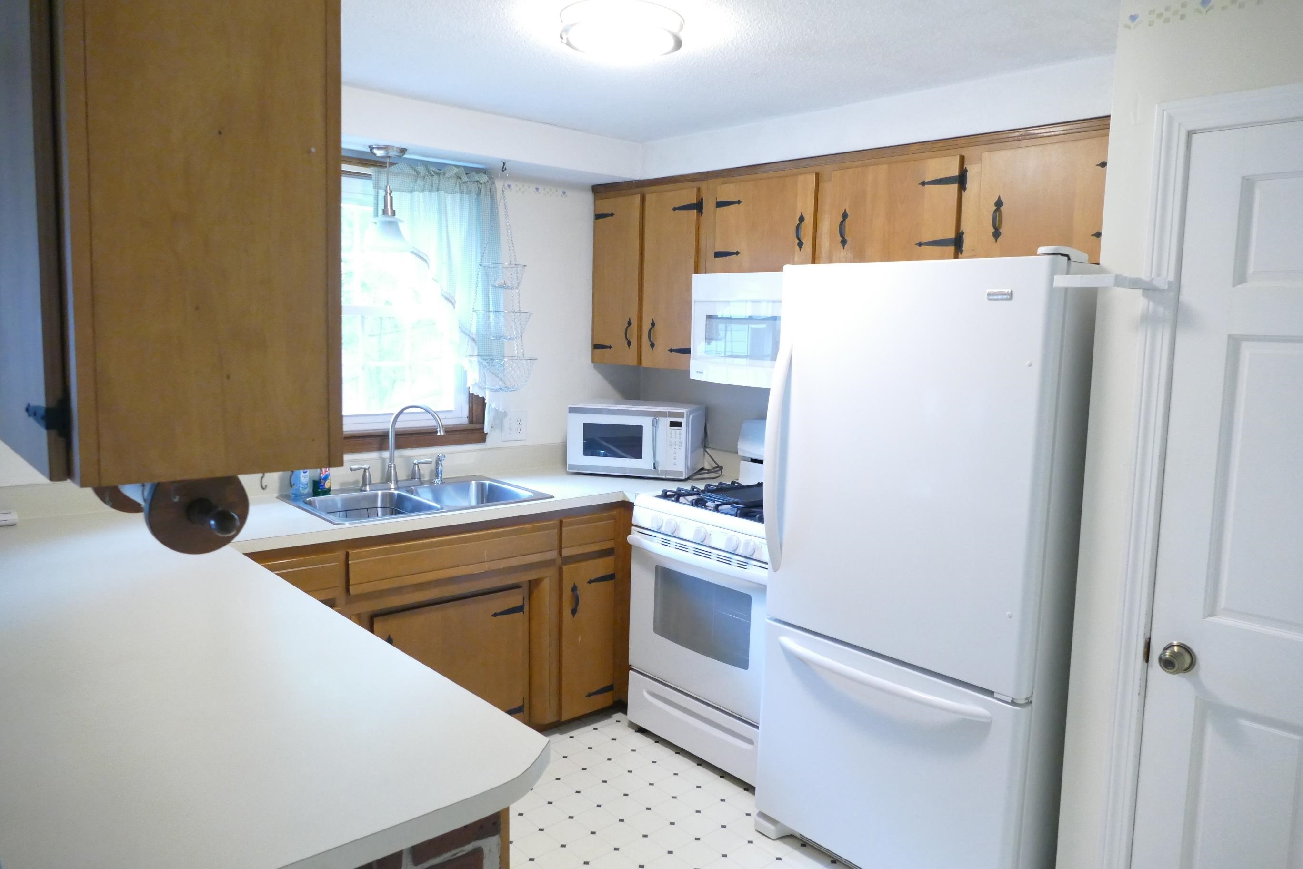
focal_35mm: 25
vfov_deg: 51.3
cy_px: 434
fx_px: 905
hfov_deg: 71.5
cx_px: 652
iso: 1600
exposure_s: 1/50
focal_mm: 9.12
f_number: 2.8
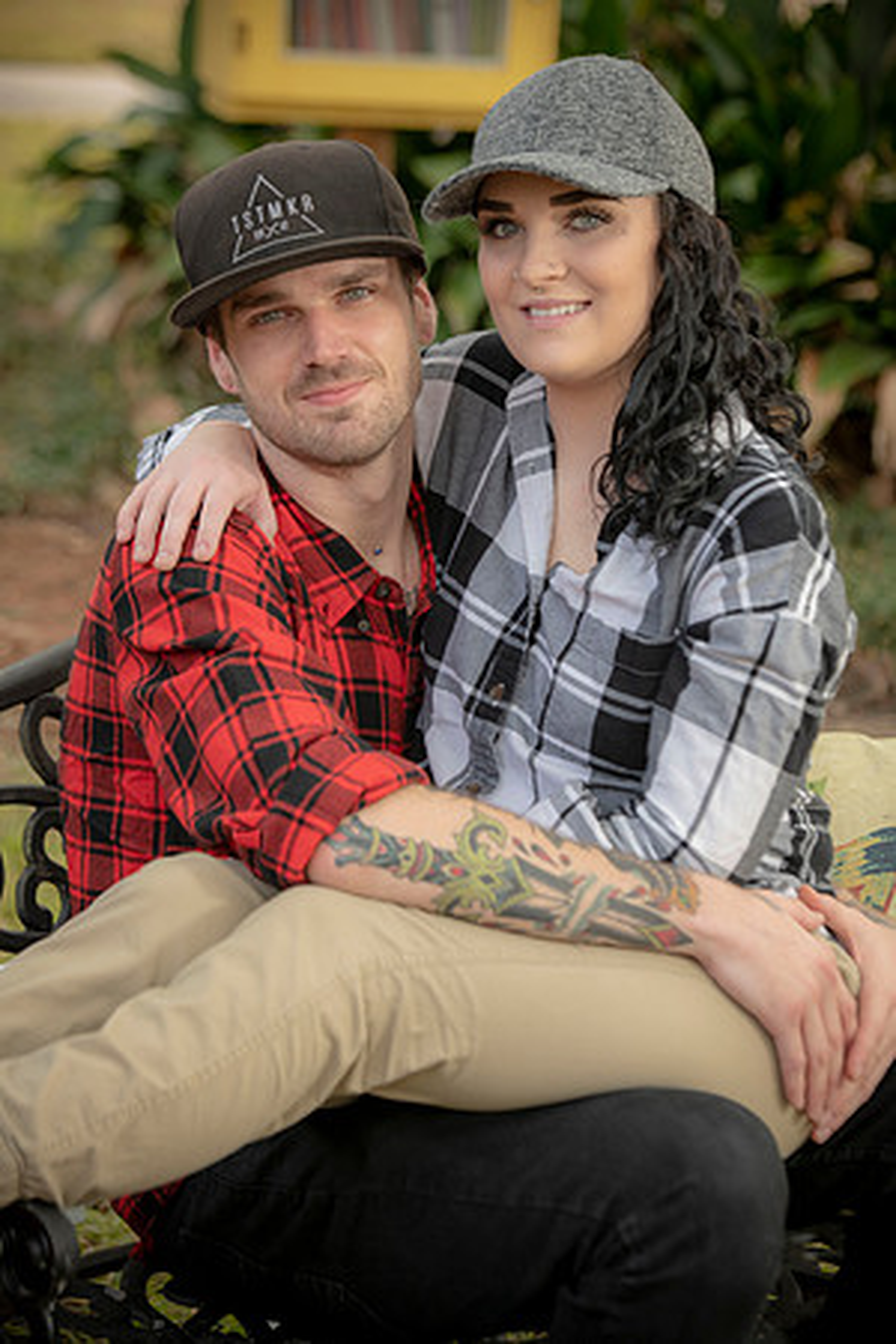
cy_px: 672
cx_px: 448
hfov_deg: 12.2
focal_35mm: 112
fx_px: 4181
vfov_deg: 18.3
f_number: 4.5
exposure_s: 1/200
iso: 320
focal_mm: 112
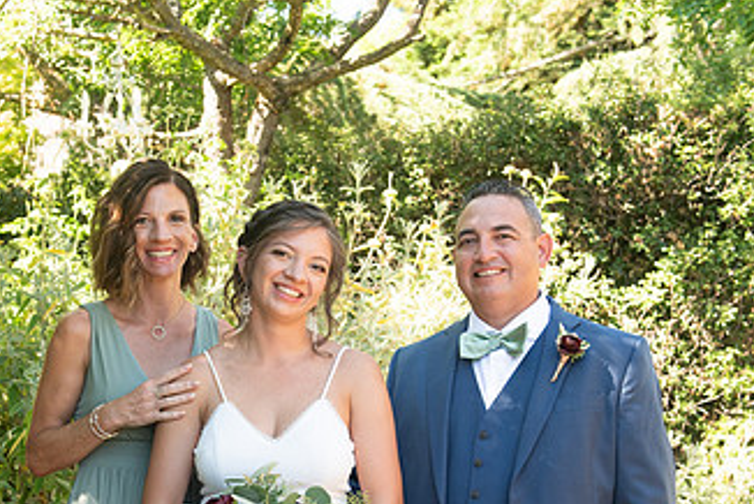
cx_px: 284
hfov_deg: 31.3
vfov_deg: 20.9
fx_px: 1342
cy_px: 433
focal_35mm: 64
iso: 640
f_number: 4.5
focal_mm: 36
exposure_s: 1/320
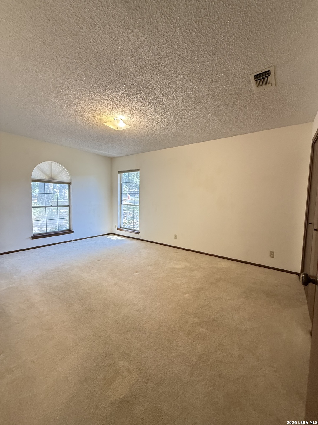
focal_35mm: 14
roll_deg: -1.4
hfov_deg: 85.7
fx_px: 171
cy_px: 212
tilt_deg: -4.2
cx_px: 159
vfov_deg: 102.1
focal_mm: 2.22
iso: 400
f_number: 2.2
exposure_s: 1/120
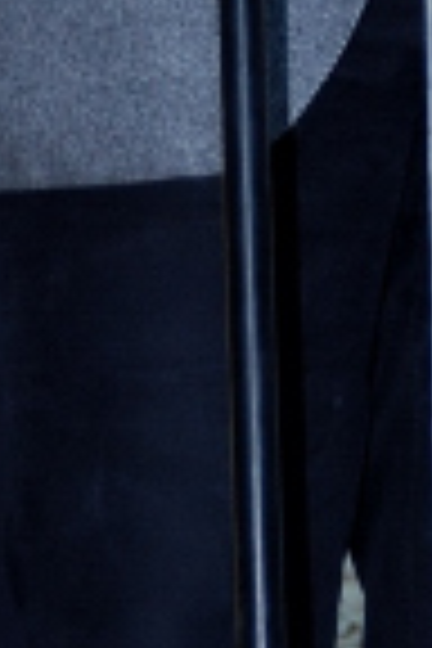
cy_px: 4
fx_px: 10557
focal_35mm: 587
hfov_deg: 2.3
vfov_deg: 3.5
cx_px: 425
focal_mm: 55
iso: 250
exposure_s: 1/200
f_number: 5
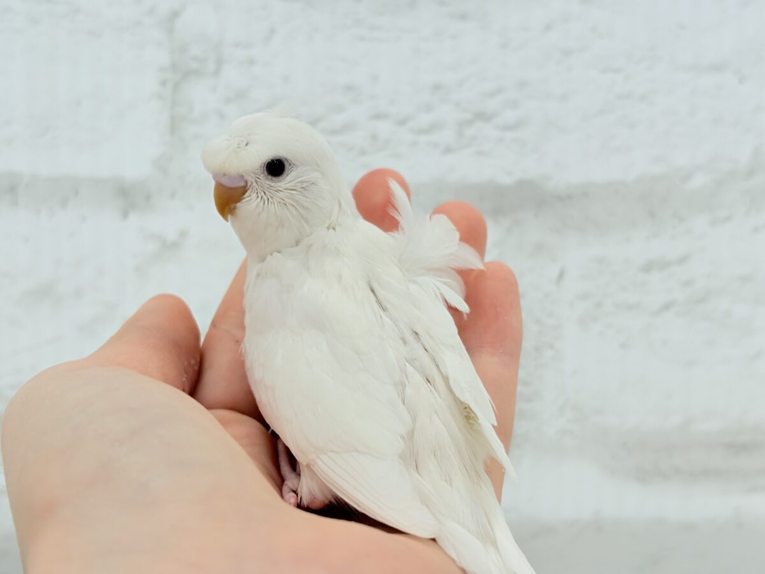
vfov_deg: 28.0
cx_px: 382
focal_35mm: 52
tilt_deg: -2.8
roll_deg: +0.2
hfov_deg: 36.8
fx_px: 1149
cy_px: 287
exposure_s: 1/179
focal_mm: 5.96
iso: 64
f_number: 1.6
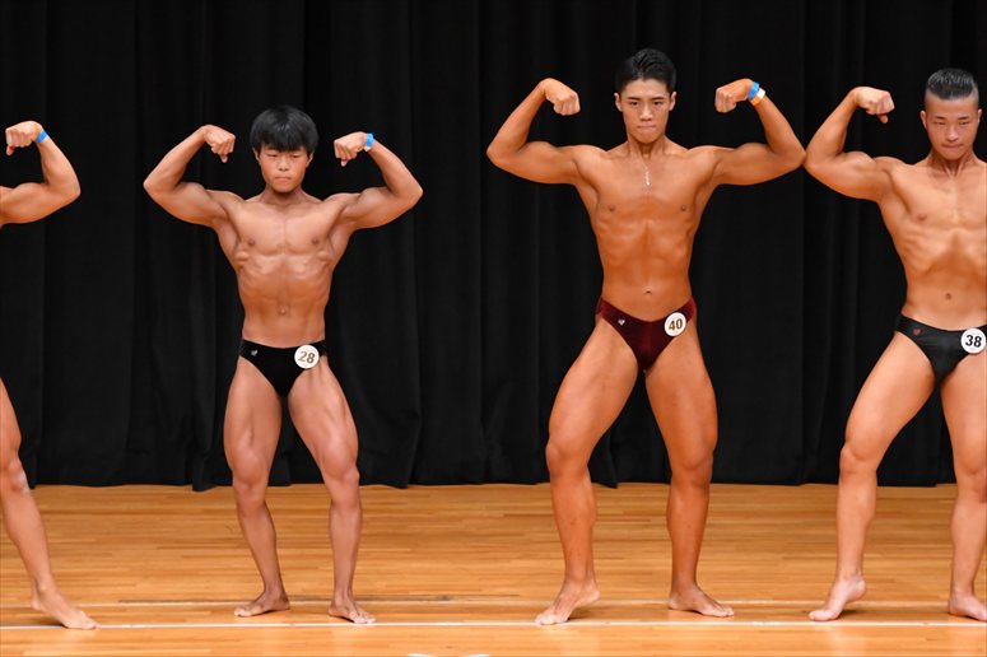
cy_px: 328
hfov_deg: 7.6
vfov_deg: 5.1
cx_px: 494
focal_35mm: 270
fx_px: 7399
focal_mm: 180
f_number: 5.6
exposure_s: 1/400
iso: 4000
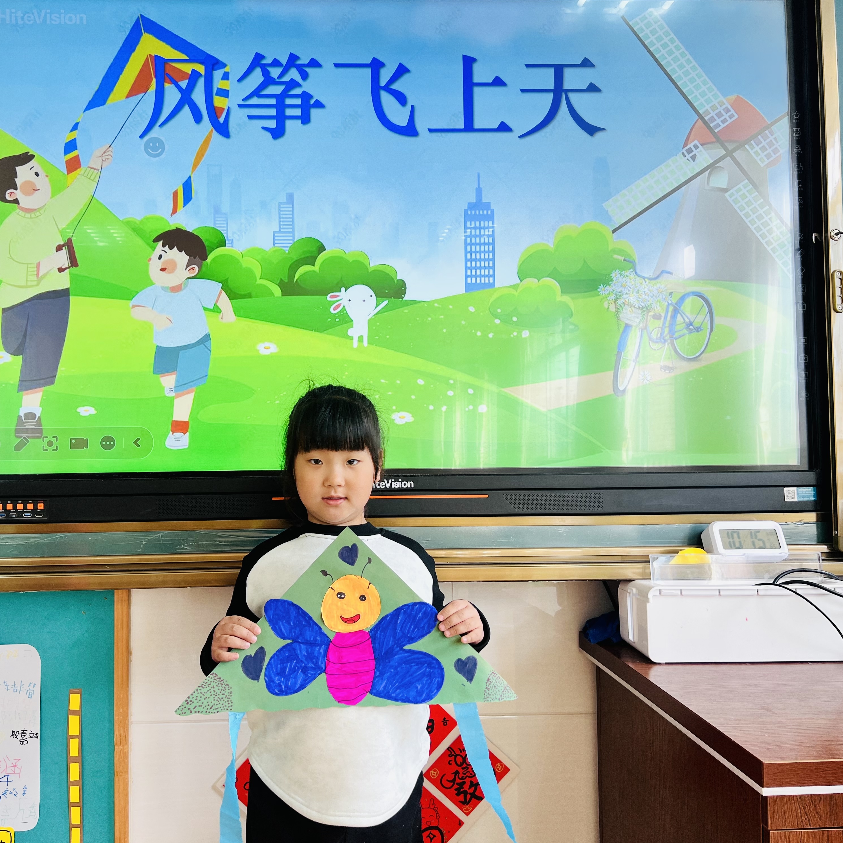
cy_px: 424
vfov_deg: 52.5
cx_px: 330
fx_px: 854
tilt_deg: +1.0
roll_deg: +1.0
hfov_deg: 52.1
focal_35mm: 31
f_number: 1.5
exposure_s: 1/90
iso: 50
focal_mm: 5.7
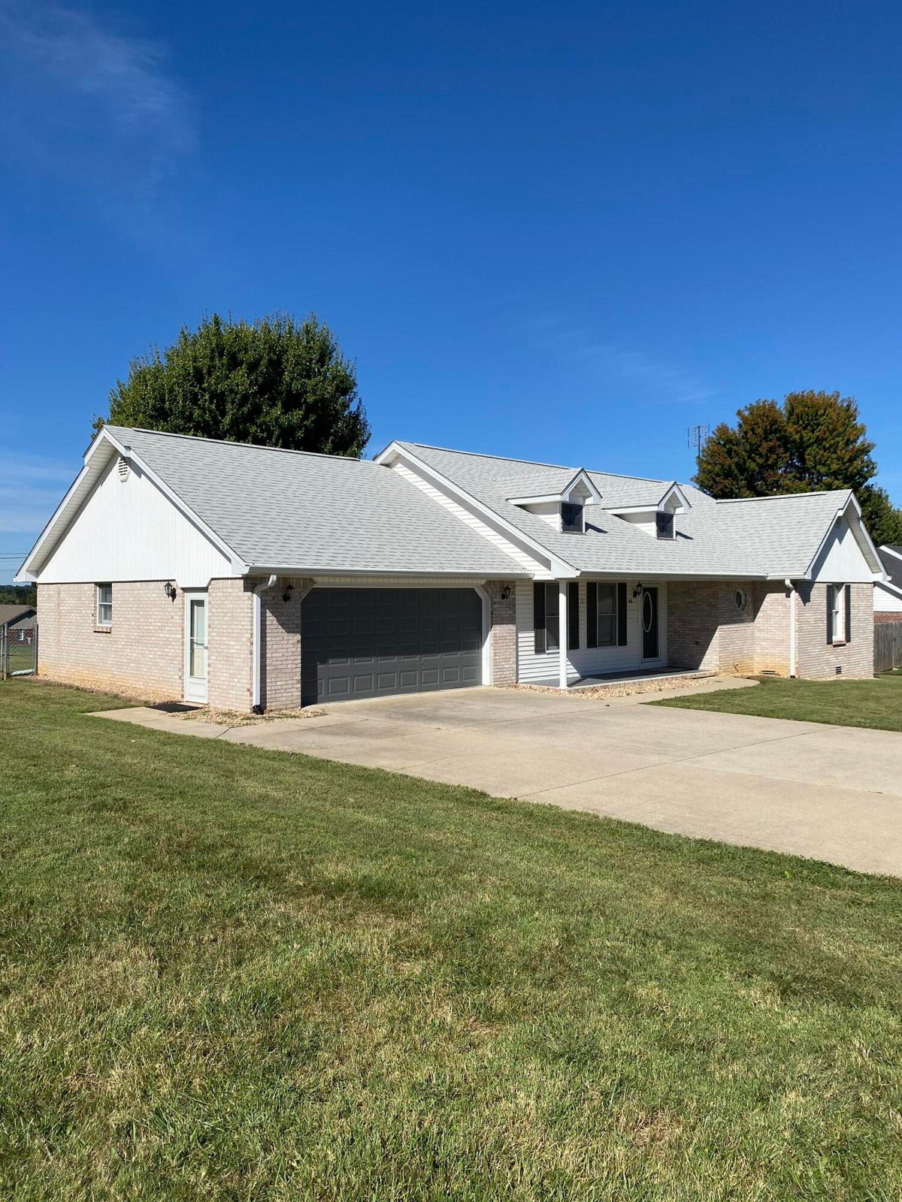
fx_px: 903
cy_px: 601
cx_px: 451
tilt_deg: -1.2
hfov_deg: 53.1
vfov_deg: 67.3
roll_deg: +0.9
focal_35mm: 26
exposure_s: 1/4274
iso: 32
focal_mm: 4.25
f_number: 1.8
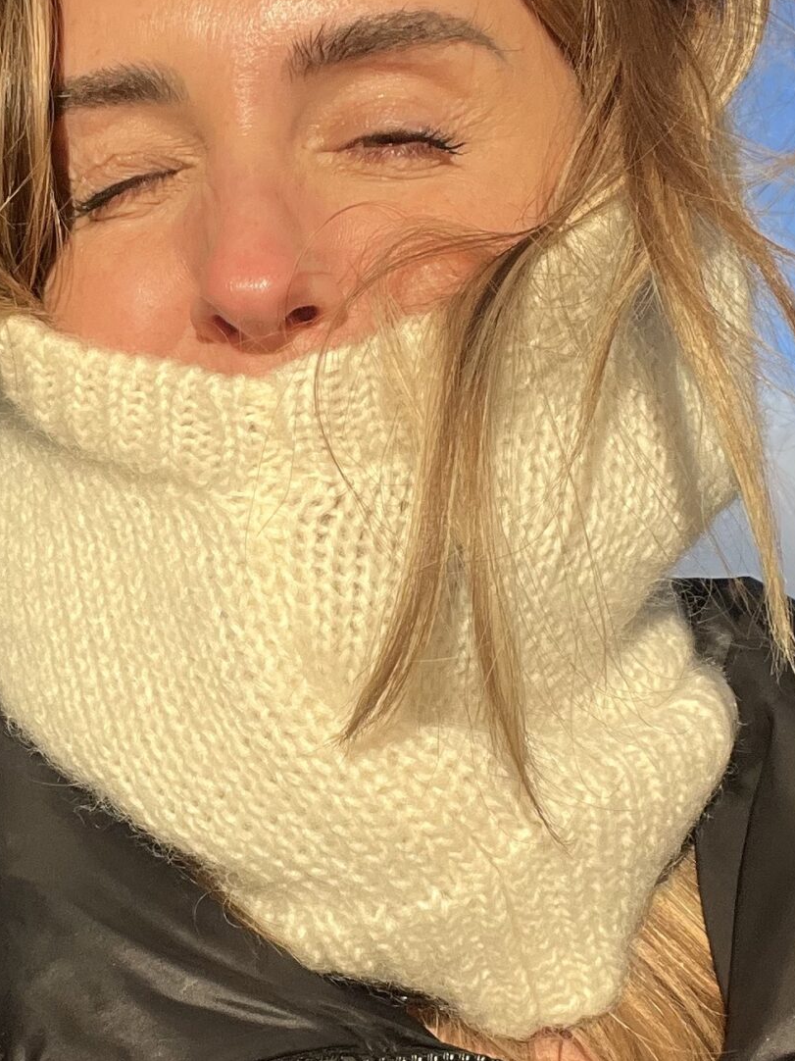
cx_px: 292
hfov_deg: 20.7
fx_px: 2175
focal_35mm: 71
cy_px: 625
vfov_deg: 27.4
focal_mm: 2.71
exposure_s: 1/1497
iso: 32
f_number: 2.2
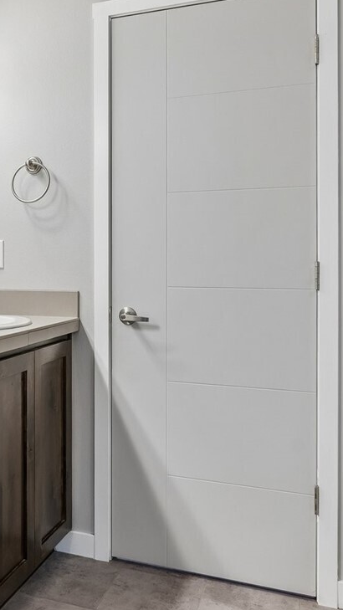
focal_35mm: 39
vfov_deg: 51.4
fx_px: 631
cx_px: 33
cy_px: 262
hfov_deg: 29.2
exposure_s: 1/15
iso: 400
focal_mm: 16
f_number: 8
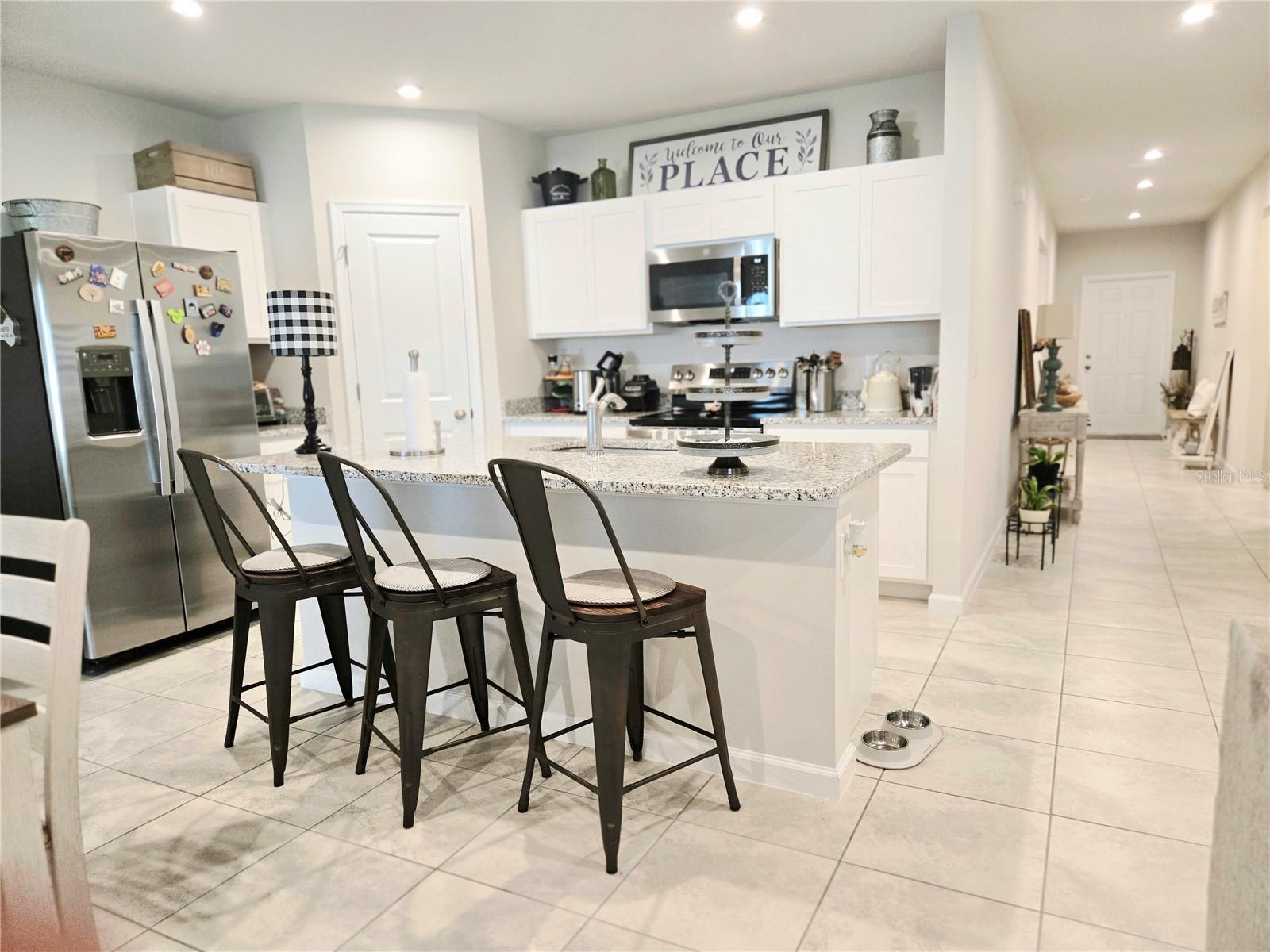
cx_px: 635
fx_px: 844
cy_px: 476
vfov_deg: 58.9
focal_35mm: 23
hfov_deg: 73.9
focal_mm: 5.4
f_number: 1.8
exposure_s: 1/120
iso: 250
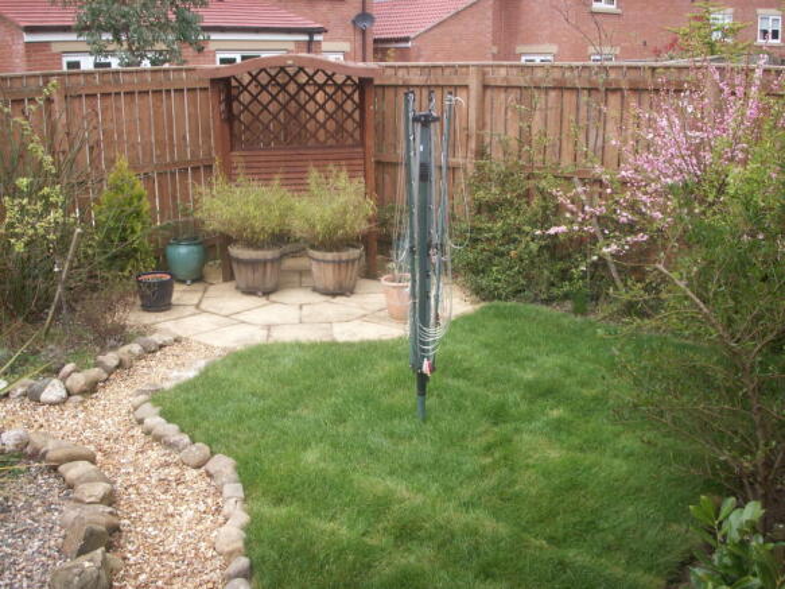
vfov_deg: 38.7
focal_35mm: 37
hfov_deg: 50.1
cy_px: 294
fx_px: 839
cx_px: 392
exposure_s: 1/60
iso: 50
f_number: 3.5
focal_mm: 7.7
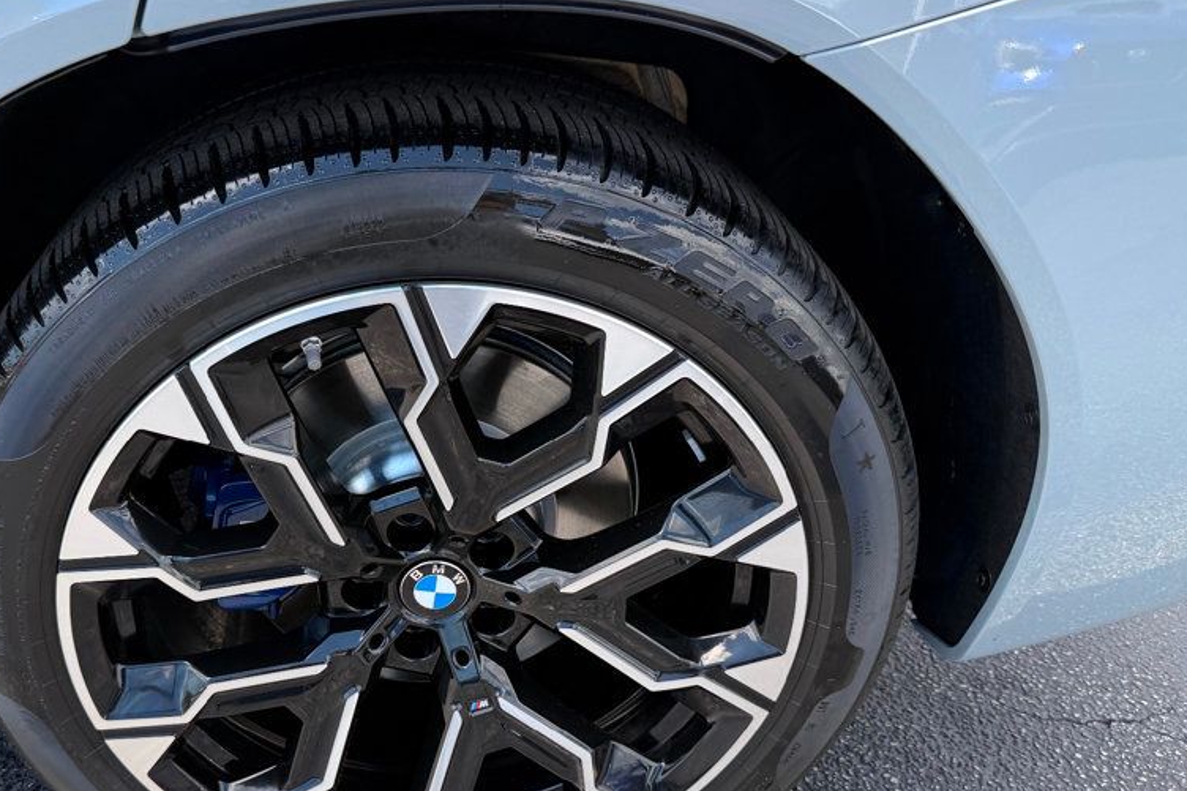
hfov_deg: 55.1
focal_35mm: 34
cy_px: 467
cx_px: 436
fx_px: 1121
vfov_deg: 38.7
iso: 100
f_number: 1.78
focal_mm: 6.76
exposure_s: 1/695
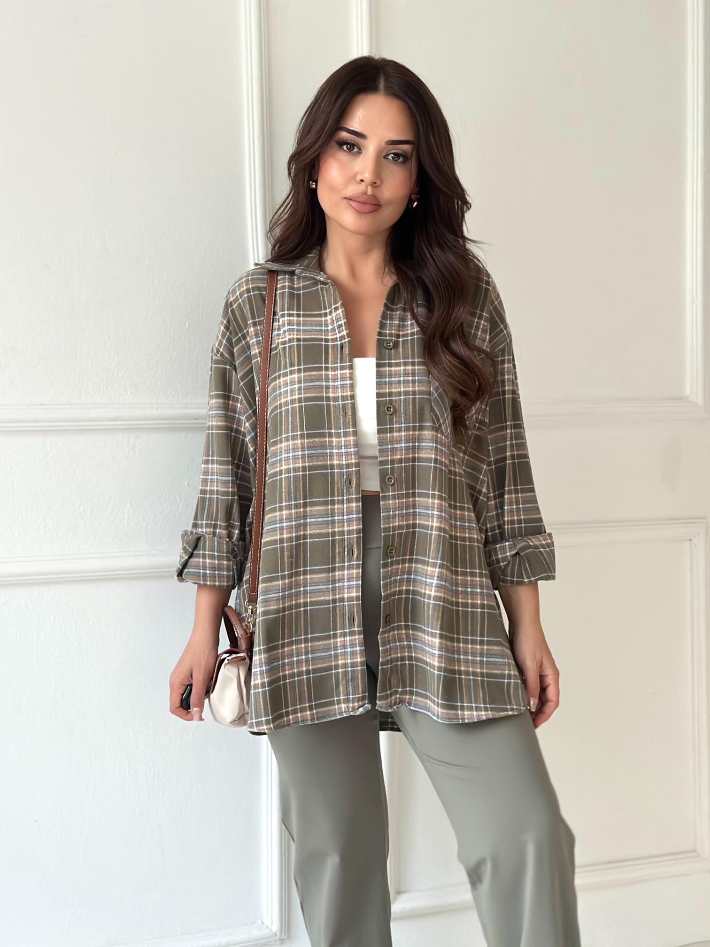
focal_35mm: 48
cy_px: 474
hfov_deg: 30.3
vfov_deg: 39.7
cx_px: 355
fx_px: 1313
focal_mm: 6.86
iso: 640
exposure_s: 1/40
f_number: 1.78
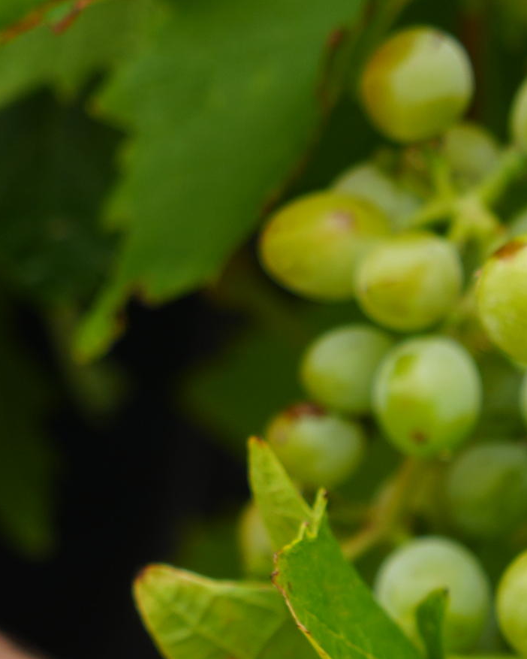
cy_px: 1035
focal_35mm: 428
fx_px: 8342
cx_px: 971
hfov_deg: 3.6
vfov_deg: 4.5
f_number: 5.6
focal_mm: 80
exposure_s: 1/160
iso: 100
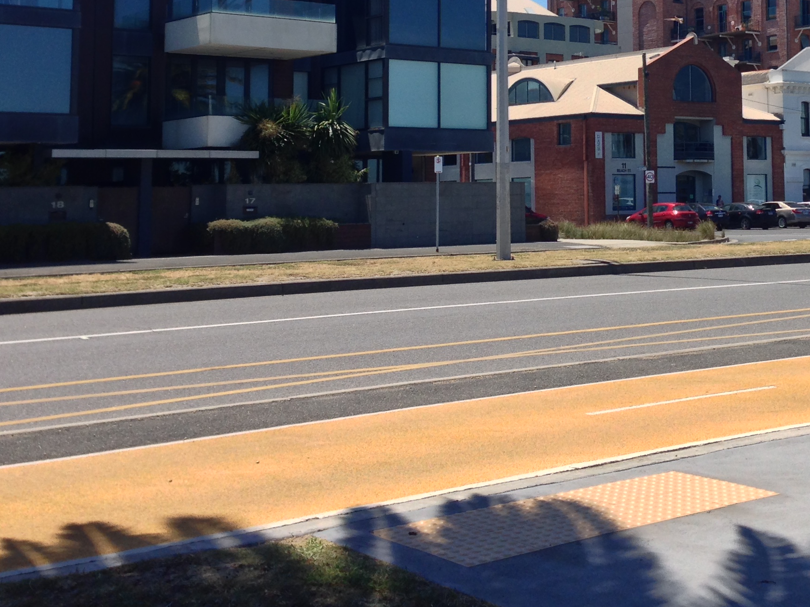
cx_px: 609
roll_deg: -0.7
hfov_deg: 30.7
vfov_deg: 23.0
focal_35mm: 62
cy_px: 45
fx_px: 1451
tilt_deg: +8.0
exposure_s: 1/1178
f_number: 2.4
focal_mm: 4.12
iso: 50
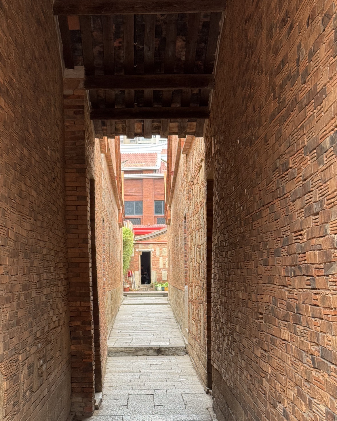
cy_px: 238
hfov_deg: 23.8
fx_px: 798
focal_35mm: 64
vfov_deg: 29.5
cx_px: 136
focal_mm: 6.76
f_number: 1.78
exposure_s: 1/86
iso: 100
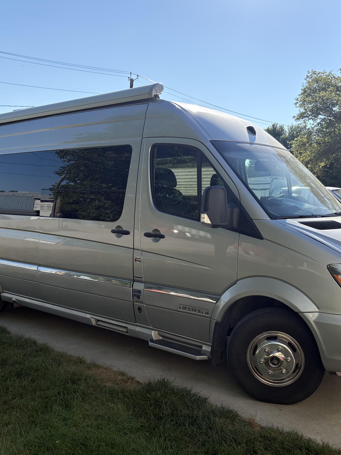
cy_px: 227
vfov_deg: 52.6
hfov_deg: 40.7
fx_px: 460
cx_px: 161
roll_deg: -2.7
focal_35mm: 35
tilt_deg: -4.8
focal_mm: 5.96
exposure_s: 1/3279
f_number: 1.6
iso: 64
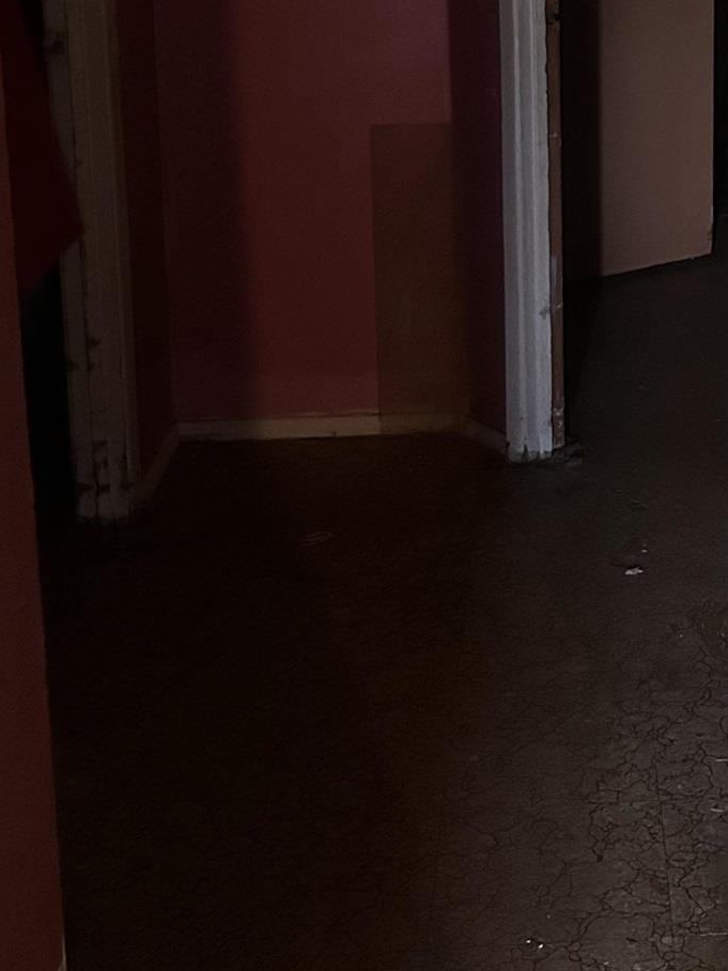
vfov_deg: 28.2
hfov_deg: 21.4
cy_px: 88
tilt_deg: -11.0
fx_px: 1851
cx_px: 734
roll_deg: -0.6
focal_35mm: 66
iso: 640
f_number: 1.5
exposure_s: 1/30
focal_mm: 5.7
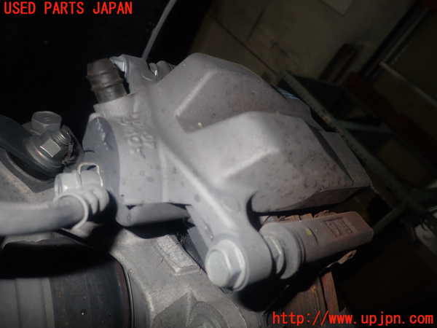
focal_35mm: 25
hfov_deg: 69.4
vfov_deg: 54.9
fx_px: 316
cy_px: 164
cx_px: 218
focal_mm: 4.5
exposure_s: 1/30
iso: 200
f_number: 5.6
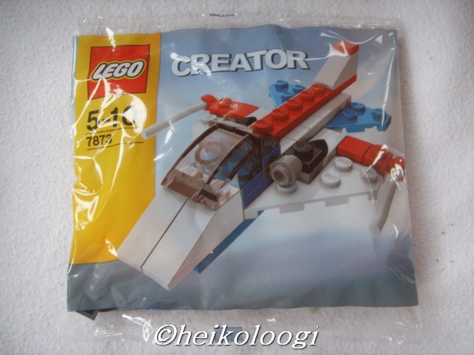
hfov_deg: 47.9
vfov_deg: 36.8
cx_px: 237
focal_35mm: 39
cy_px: 178
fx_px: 534
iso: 132
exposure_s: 1/45
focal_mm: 6.6
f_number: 3.5
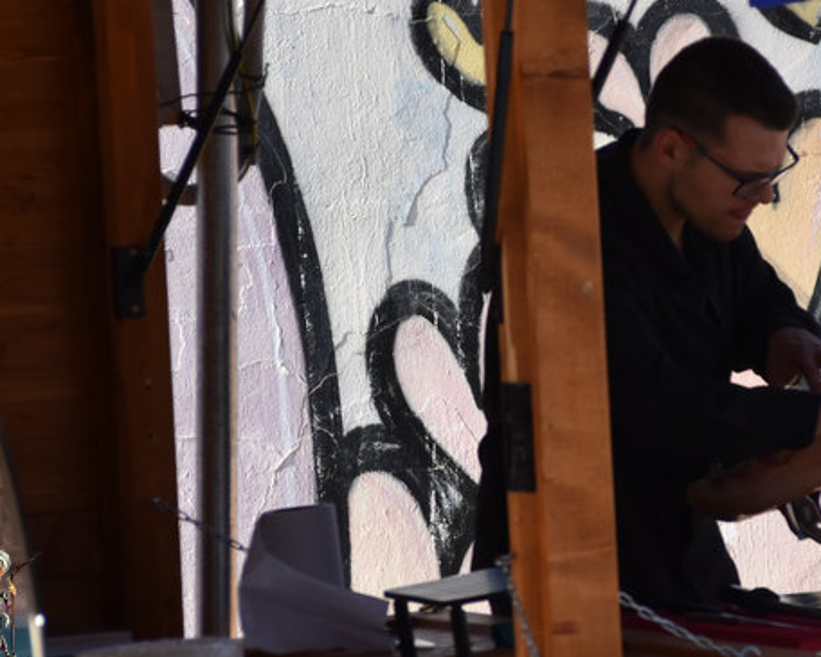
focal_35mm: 375
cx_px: 602
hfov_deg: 5.2
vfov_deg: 4.1
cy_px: 274
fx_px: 9112
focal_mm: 135
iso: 400
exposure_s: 1/1000
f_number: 6
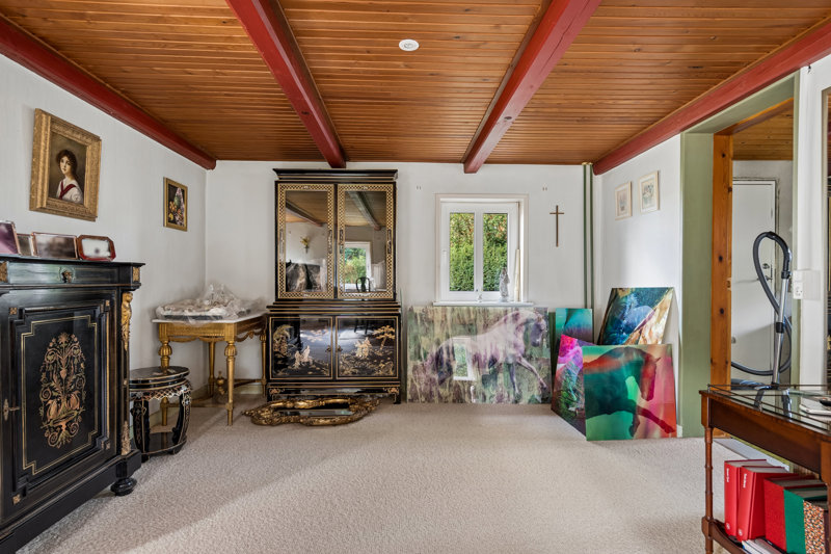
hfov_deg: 90.0
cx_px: 416
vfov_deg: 67.4
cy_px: 277
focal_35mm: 18
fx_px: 415
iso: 400
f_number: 5.6
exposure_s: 1/15
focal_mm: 18
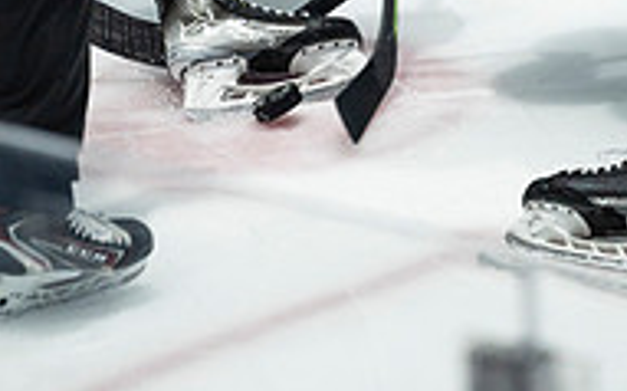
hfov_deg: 1.5
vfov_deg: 0.9
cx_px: 200
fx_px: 24619
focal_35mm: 1442
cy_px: -338
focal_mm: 600
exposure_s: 1/1000
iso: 2000
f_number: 4
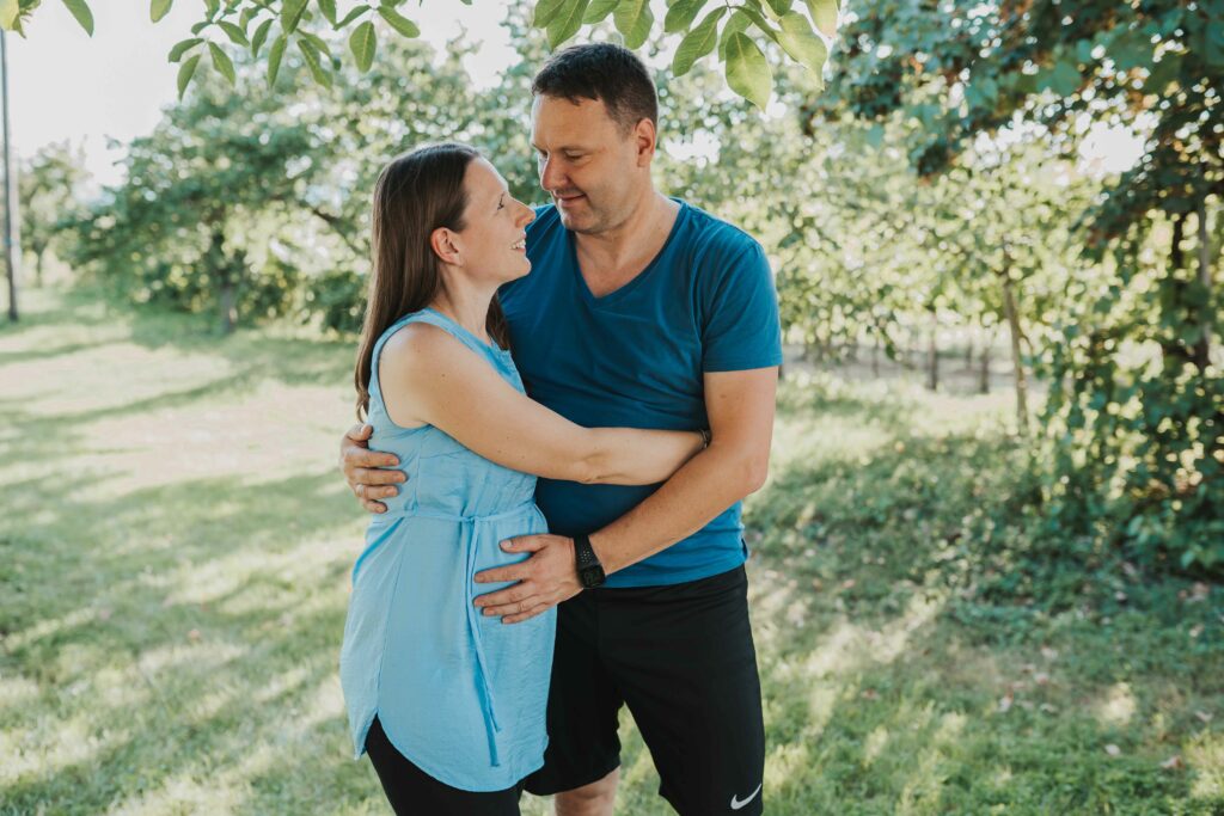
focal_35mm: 35
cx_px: 612
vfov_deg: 37.9
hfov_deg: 54.4
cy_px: 408
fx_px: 1190
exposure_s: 1/80
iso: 100
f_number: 2.5
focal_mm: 35
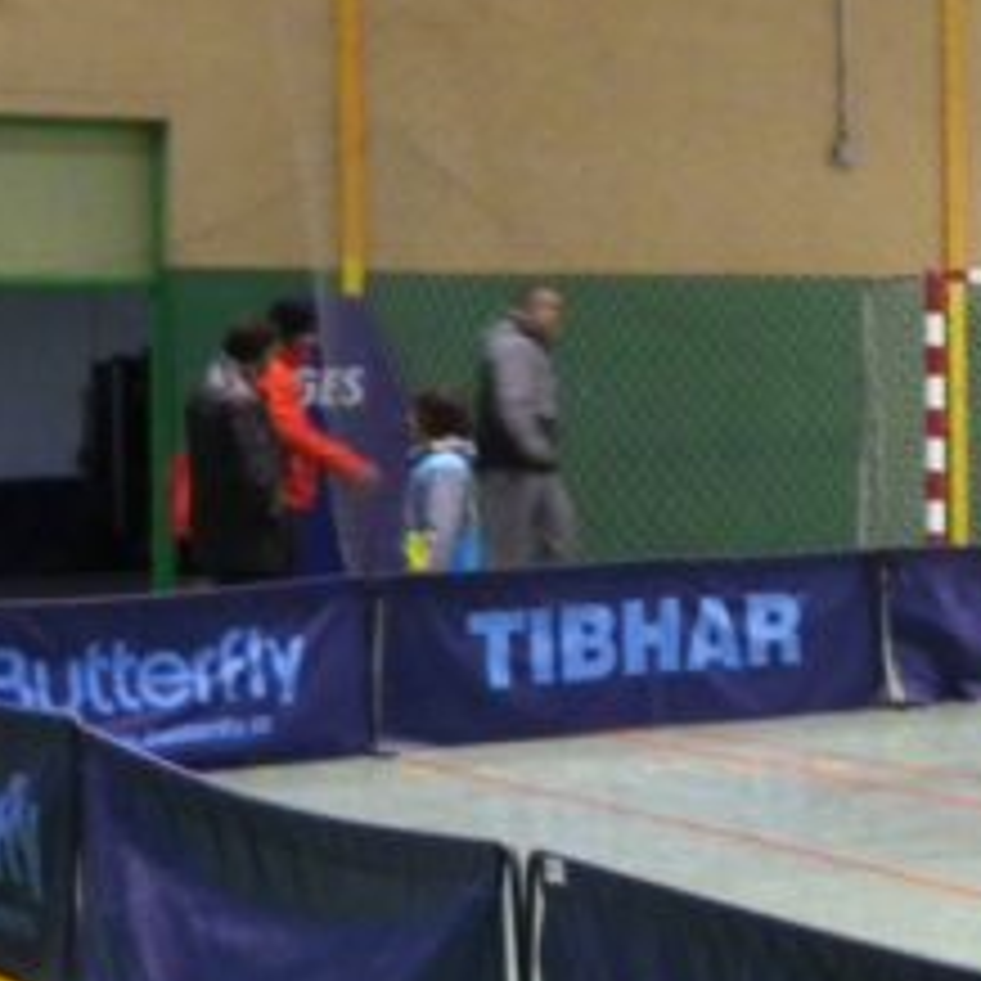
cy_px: 328
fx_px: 3078
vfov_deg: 18.1
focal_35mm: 96
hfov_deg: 16.9
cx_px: 1336
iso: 400
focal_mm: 7
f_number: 4
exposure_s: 1/20
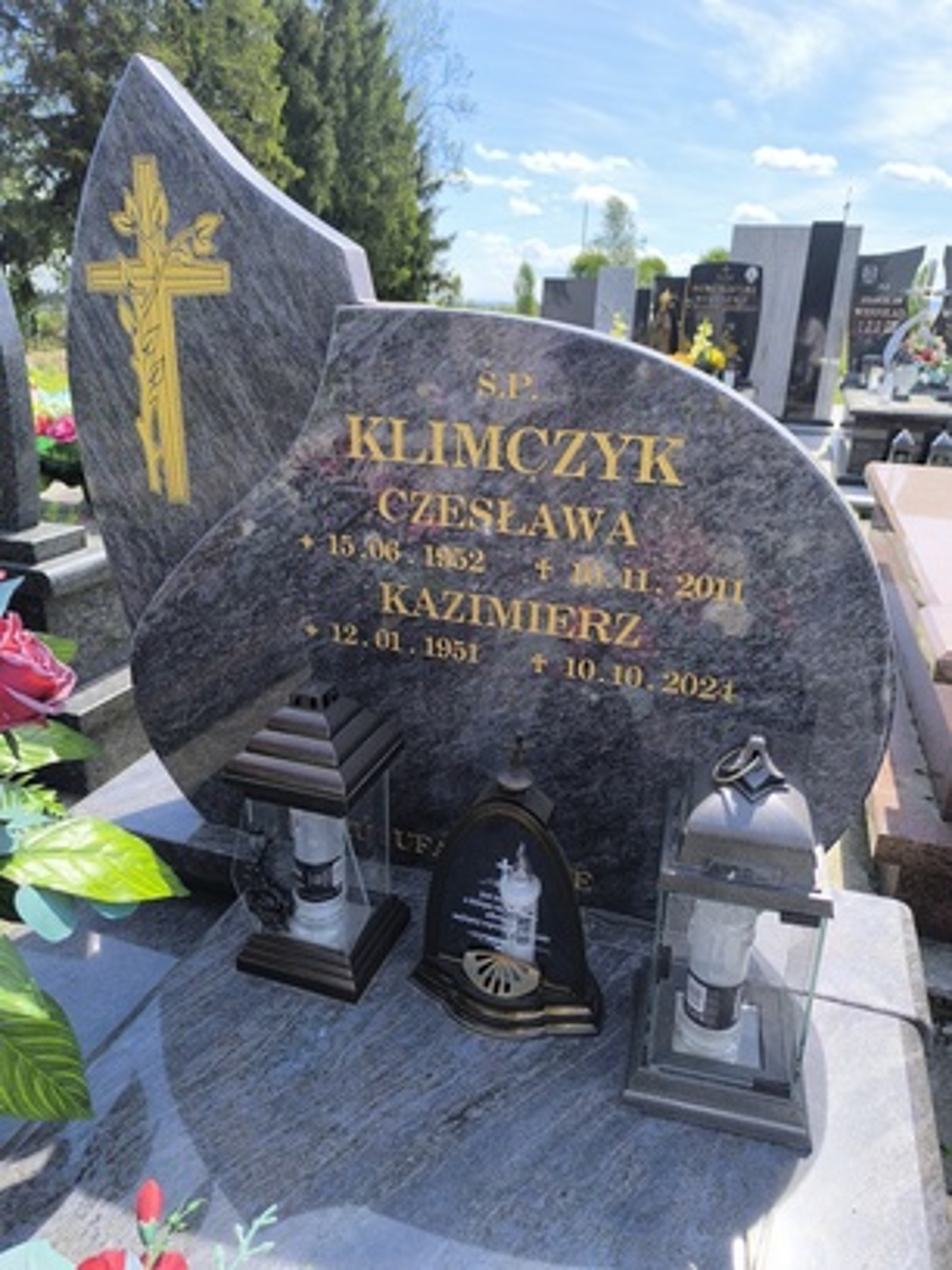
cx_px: 476
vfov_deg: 73.9
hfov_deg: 58.9
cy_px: 635
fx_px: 843
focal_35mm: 23
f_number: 1.65
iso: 50
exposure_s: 1/491
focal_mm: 6.14
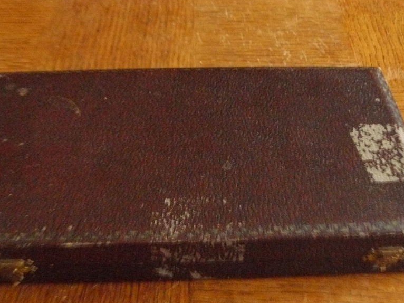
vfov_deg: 30.8
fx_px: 548
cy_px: 183
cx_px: 188
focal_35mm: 47
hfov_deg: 40.4
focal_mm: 6
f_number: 2.8
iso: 800
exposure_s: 1/4
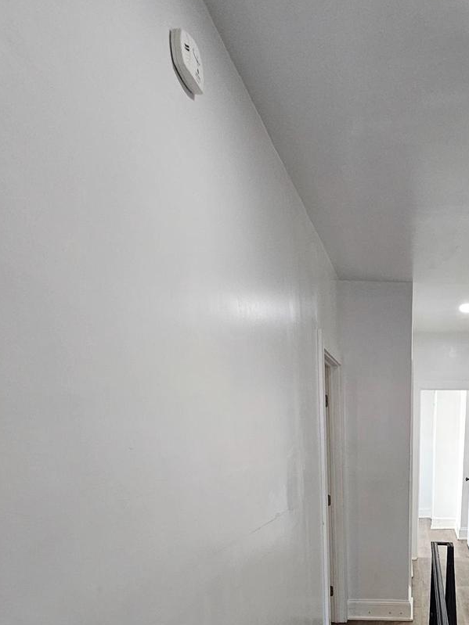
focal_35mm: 25
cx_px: 406
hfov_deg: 49.9
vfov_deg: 59.9
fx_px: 452
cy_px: 552
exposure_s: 1/60
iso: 125
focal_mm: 2.2
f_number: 2.2
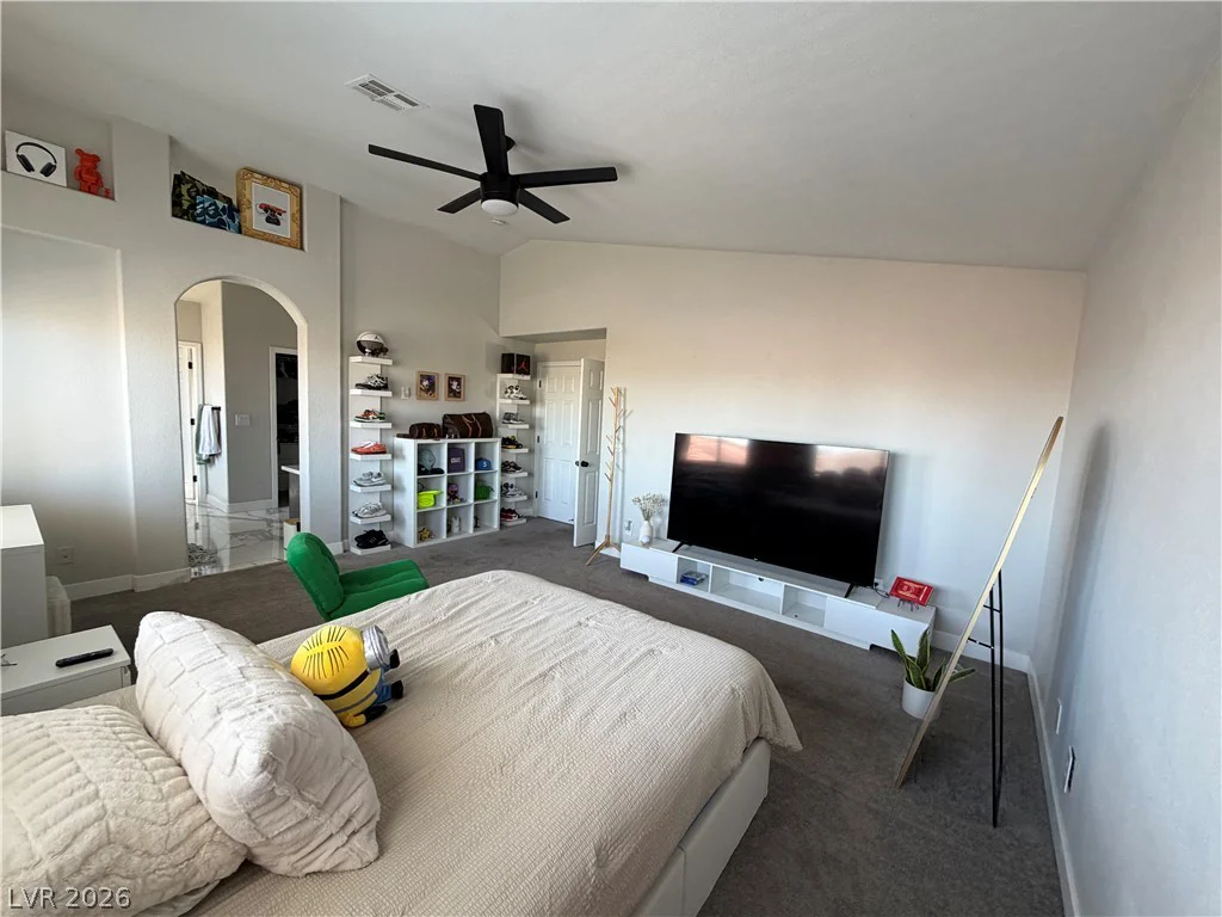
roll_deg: -3.1
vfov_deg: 85.7
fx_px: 494
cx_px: 611
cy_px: 458
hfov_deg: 102.1
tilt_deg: -6.2
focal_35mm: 14
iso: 125
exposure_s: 1/121
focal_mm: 2.22
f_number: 2.2
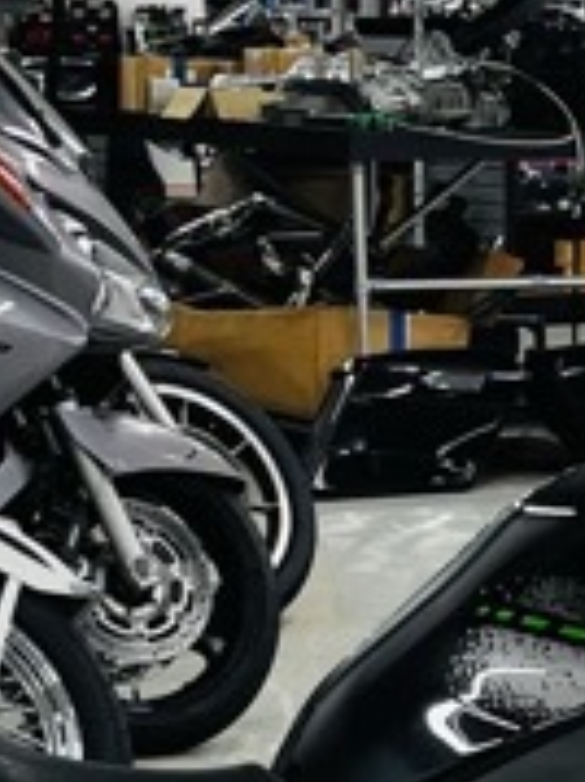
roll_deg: +1.5
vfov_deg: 12.5
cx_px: 624
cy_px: 1223
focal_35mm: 149
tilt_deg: -21.7
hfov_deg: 9.9
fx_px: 3361
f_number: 1.6
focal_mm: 5.1
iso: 64
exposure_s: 1/60
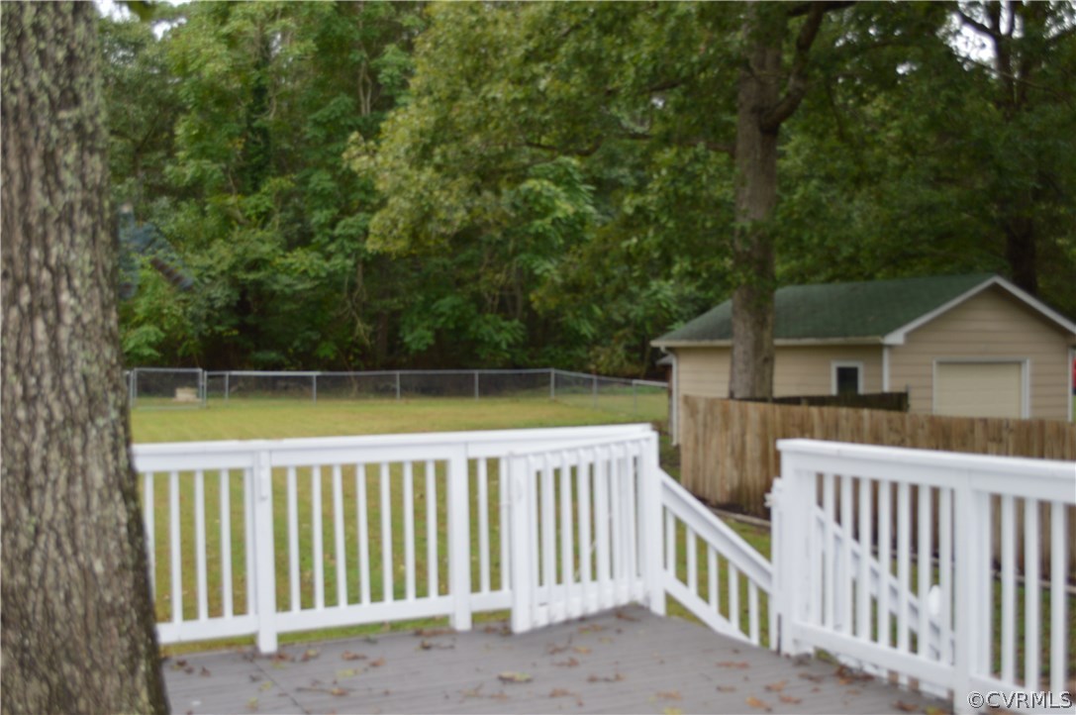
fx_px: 1164
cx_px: 538
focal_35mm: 39
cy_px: 358
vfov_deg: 34.1
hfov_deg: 49.6
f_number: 4.2
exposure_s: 1/125
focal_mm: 26
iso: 250
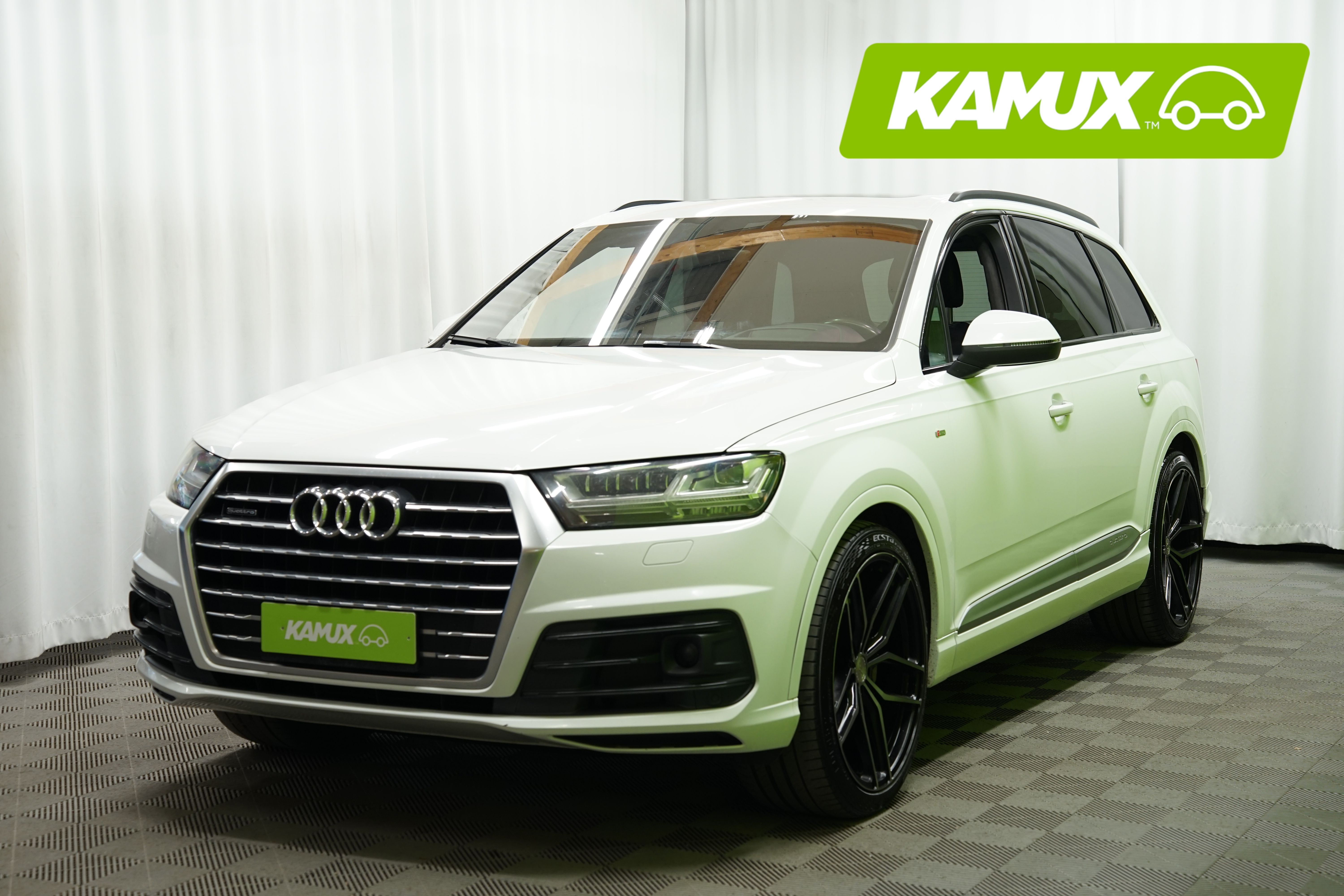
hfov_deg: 36.9
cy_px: 448
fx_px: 2016
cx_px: 672
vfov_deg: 25.1
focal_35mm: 54
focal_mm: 54
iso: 500
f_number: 5
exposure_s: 1/20
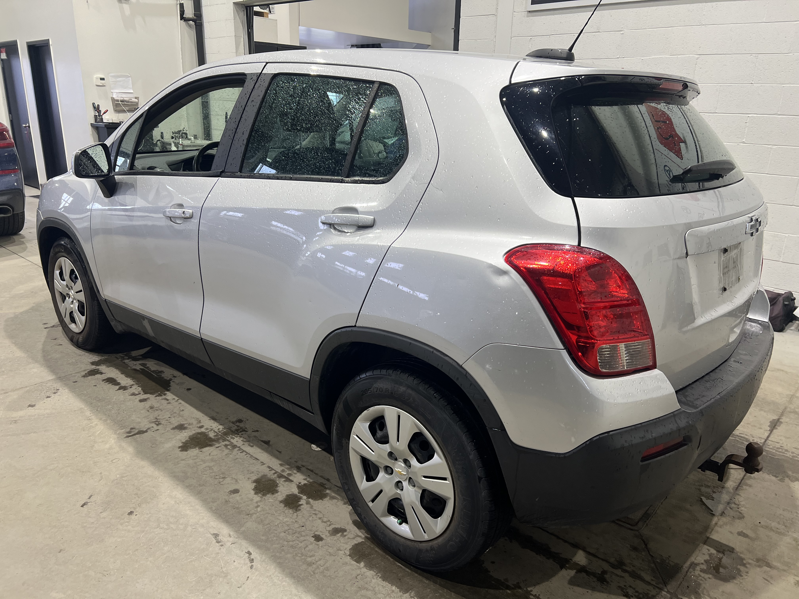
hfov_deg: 67.3
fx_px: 600
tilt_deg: -17.9
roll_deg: -0.1
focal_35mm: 26
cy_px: 300
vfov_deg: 53.1
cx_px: 400
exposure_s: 1/120
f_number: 1.5
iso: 100
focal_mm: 5.7
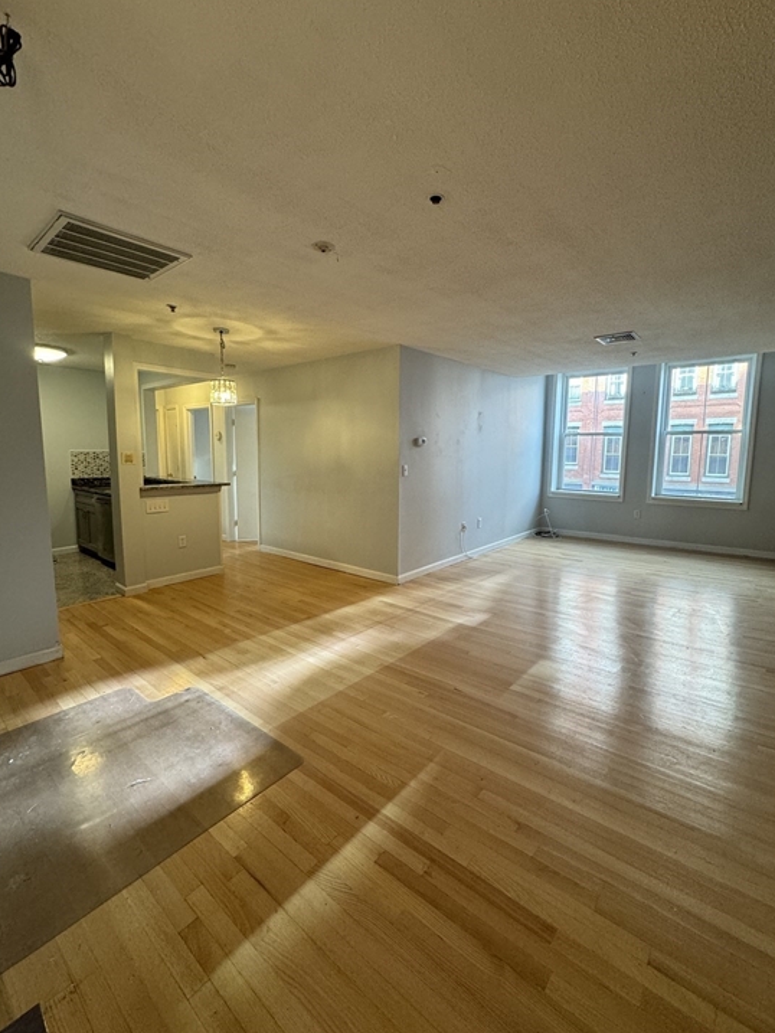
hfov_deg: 81.7
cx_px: 405
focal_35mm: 15
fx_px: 448
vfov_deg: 98.1
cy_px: 500
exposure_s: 1/120
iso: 200
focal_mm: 2.22
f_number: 2.2
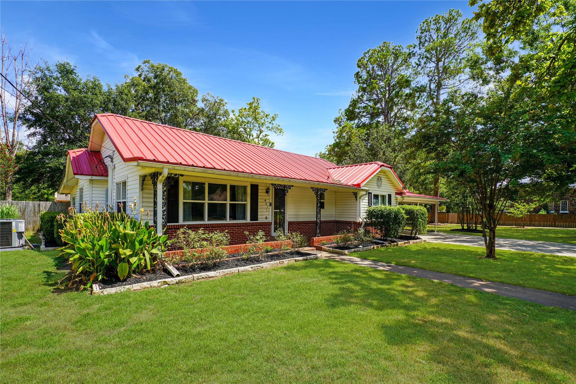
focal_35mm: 16
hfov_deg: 96.7
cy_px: 192
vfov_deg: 73.7
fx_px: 256
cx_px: 288
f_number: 10
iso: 100
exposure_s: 1/125
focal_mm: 16
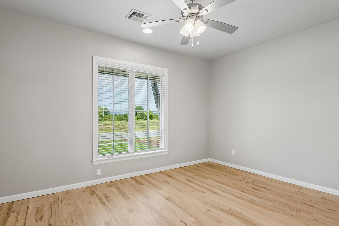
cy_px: 123
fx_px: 169
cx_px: 169
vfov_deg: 67.2
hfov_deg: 90.0
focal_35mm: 18
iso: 200
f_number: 9
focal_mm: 16
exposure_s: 1/25
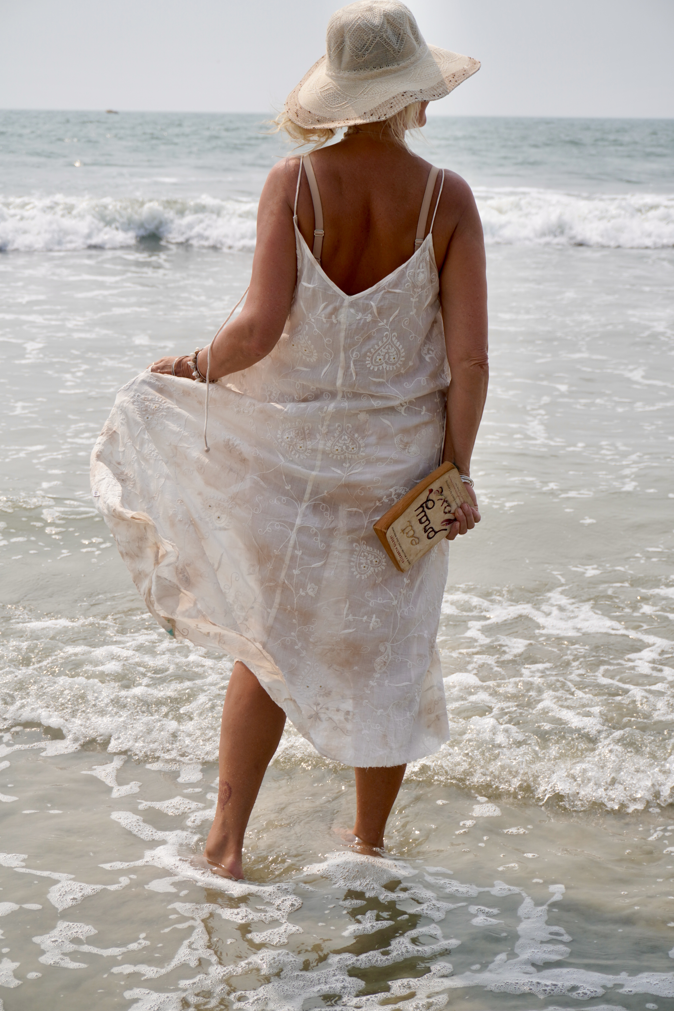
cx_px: 337
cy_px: 506
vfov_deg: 32.6
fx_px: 1727
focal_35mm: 62
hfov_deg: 22.1
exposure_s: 1/800
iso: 100
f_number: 5.6
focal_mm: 41
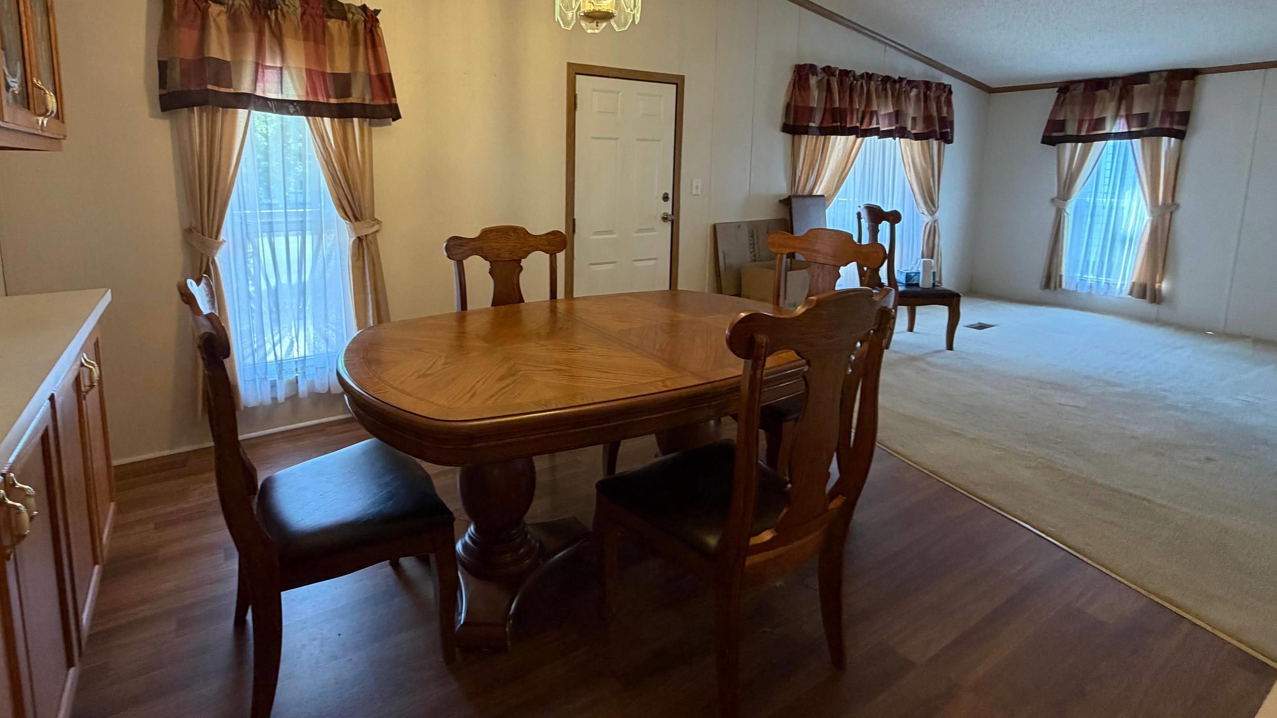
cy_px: 249
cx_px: 562
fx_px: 609
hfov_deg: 92.2
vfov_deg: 59.8
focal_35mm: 18
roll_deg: +0.1
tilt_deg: -6.7
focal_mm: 2.22
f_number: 2.2
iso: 320
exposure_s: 1/60
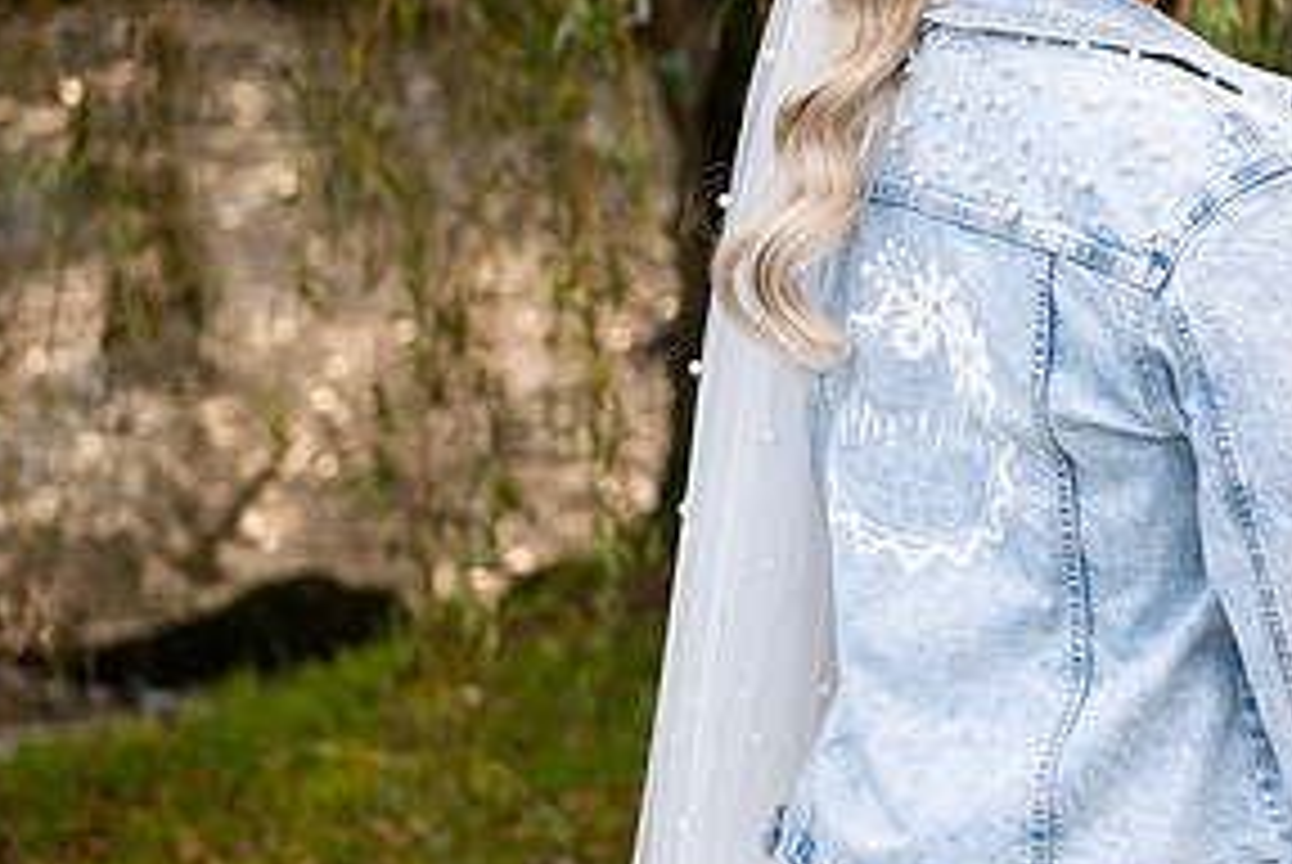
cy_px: 200
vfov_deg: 12.1
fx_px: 4059
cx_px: 1035
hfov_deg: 17.9
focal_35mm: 113
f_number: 3.5
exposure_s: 1/160
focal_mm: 56
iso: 160
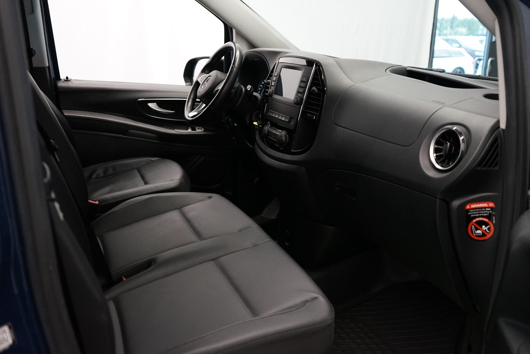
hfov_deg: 60.3
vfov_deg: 42.3
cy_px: 177
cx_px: 265
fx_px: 456
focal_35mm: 31
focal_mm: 31
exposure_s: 1/160
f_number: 3.5
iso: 3200
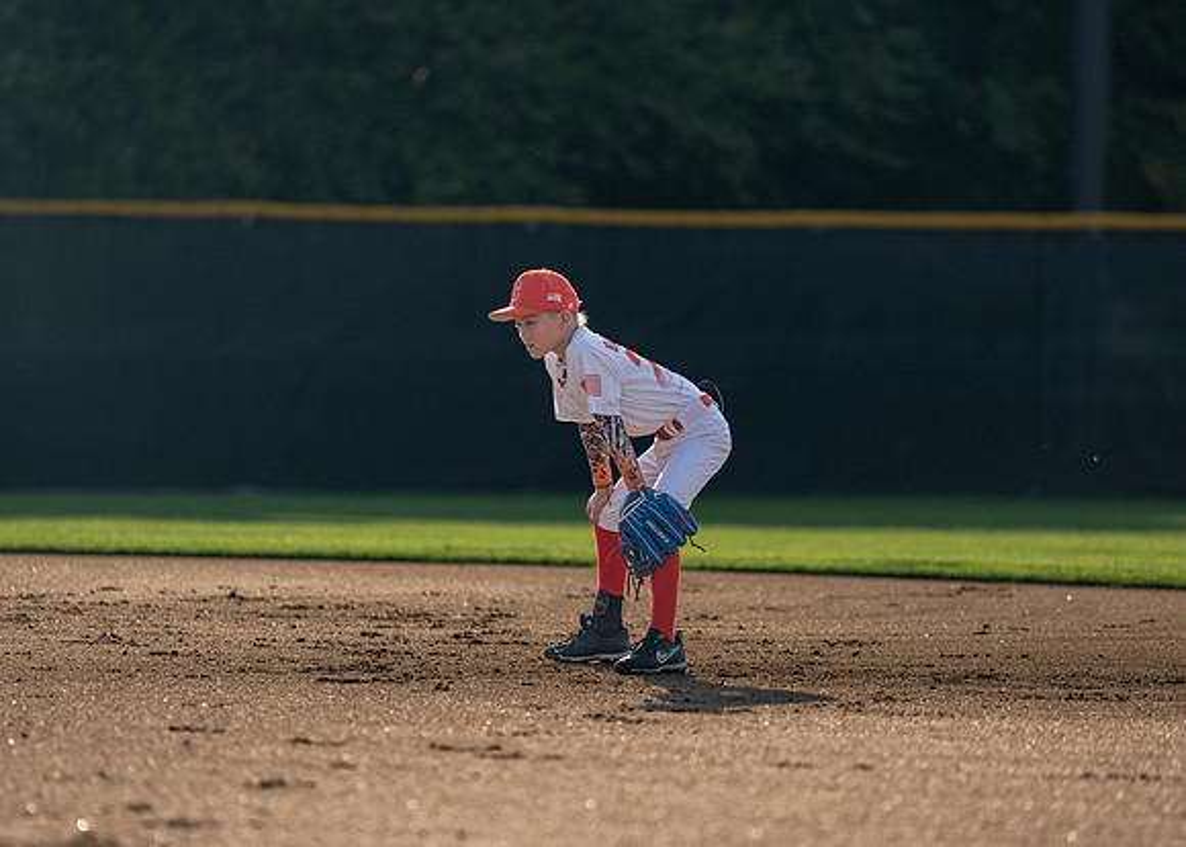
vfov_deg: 5.7
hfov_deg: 7.9
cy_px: 453
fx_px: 8537
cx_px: 614
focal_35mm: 254
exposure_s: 1/3200
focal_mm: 197
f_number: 2.8
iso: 250
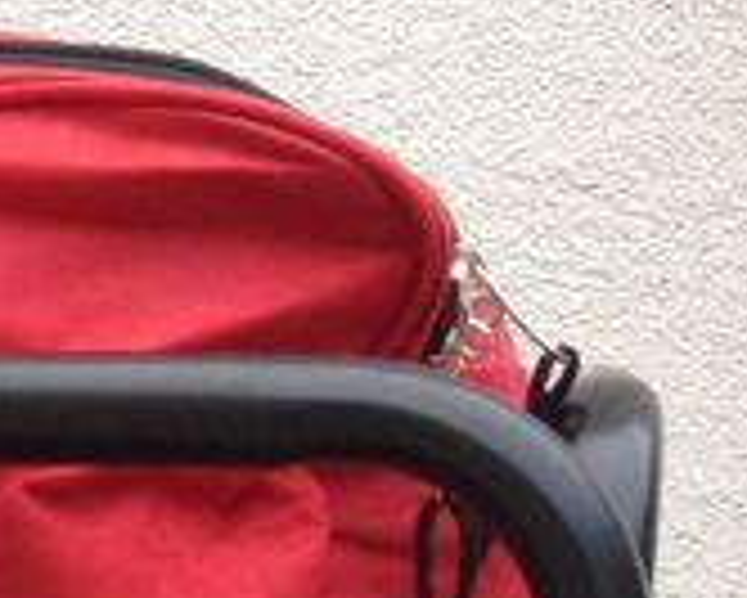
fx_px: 4557
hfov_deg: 8.3
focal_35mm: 206
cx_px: -1292
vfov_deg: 7.2
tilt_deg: -7.9
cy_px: 1272
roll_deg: +4.4
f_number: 2.4
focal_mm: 4.28
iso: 50
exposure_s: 1/20
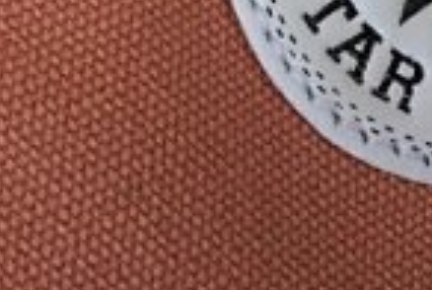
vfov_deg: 9.3
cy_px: -257
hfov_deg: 14.5
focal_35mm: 141
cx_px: 237
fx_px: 1695
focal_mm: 3.3
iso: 25
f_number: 2.4
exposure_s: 1/424
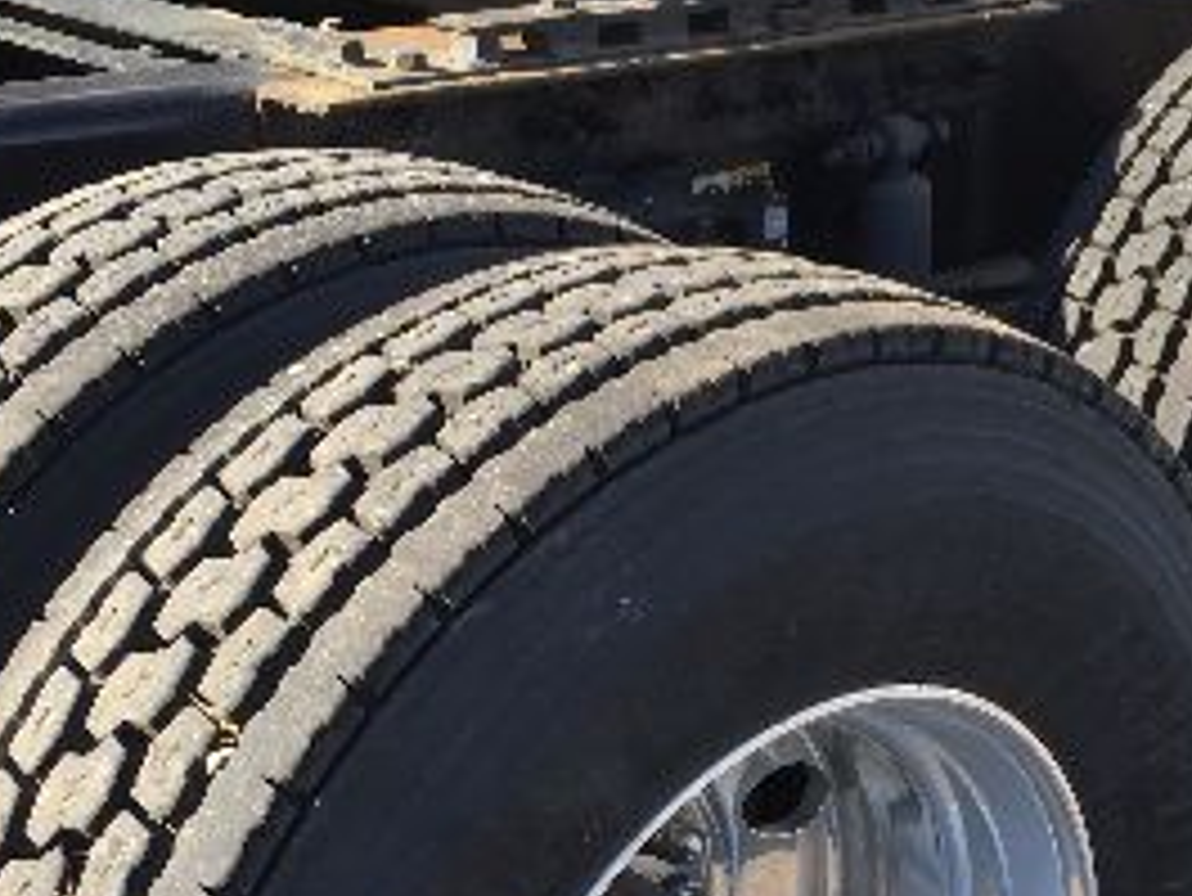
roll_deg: -1.8
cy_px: 878
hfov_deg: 27.4
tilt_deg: -28.4
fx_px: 2412
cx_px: 868
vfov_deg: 20.4
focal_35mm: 70
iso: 25
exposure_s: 1/403
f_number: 2.2
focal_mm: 4.15
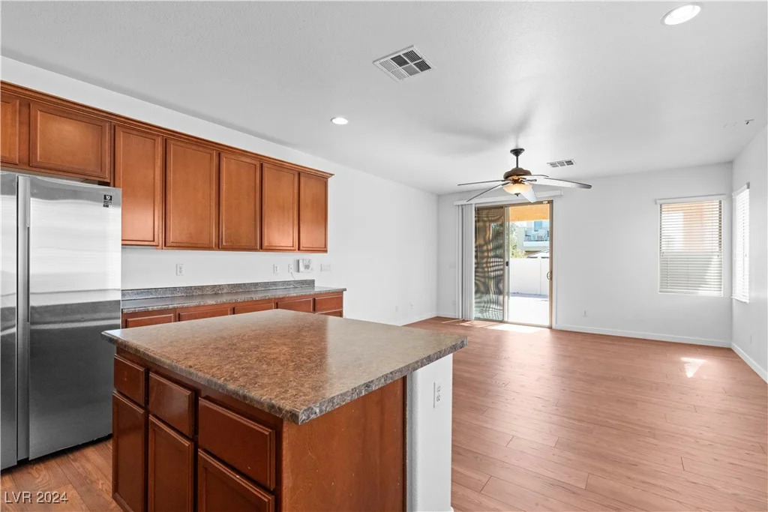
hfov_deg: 96.7
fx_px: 341
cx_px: 384
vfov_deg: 73.8
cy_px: 256
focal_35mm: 16
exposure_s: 1/125
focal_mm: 16
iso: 4000
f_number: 8
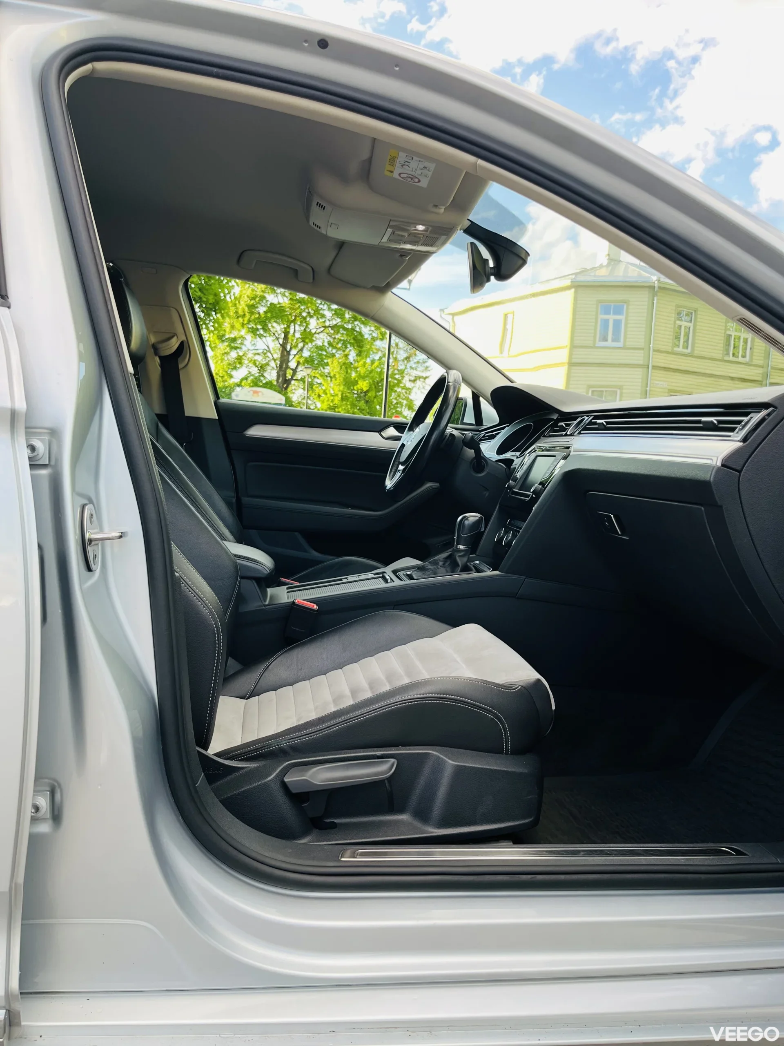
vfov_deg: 67.3
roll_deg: -2.5
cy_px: 523
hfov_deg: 53.1
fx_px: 785
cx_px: 392
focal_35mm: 26
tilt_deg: -5.5
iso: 40
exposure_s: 1/157
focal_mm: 5.1
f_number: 1.6
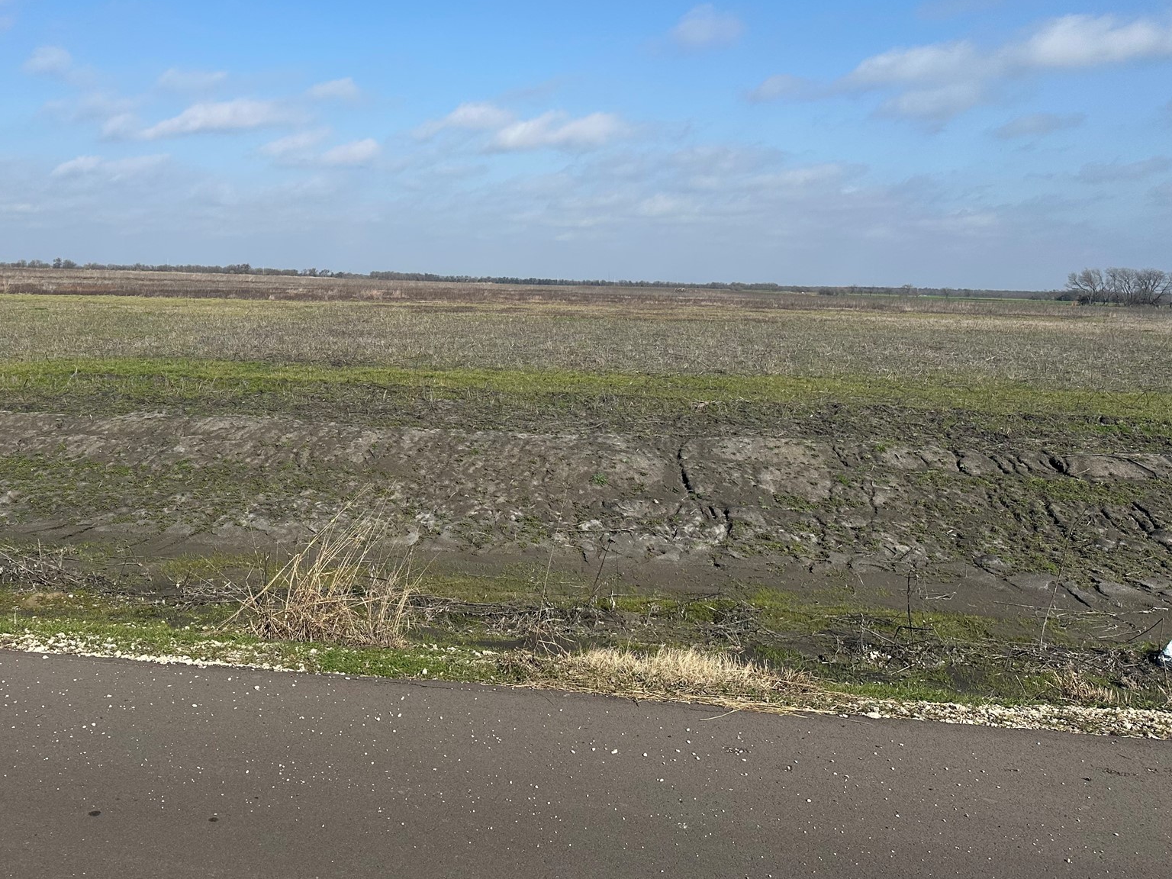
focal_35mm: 32
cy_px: 325
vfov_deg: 43.8
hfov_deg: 55.7
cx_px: 397
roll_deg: -0.2
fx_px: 1083
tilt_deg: -1.9
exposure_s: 1/6211
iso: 80
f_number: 1.78
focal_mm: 6.86
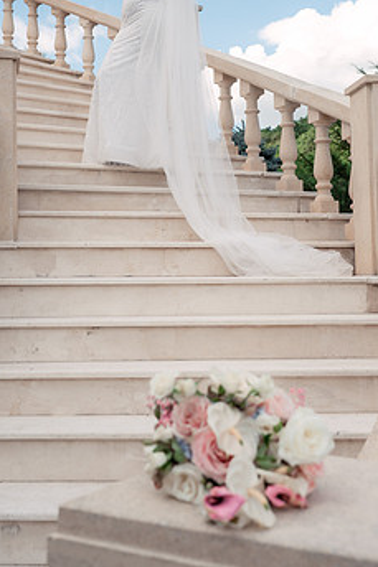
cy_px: 213
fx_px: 804
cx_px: 177
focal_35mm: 51
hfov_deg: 26.5
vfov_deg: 38.7
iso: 160
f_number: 4.5
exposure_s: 1/500
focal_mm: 39
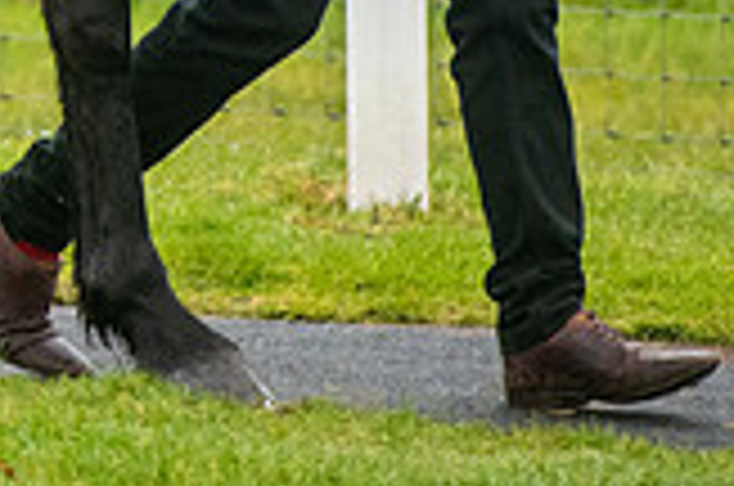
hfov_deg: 2.5
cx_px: -429
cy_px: -514
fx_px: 16971
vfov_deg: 1.6
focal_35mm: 834
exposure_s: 1/1000
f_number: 2.8
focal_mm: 200
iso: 1000
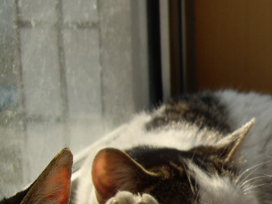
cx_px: 346
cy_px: 174
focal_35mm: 119
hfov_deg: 15.8
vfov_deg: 12.4
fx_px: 935
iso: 64
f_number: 2.8
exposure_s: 1/400
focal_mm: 7.9
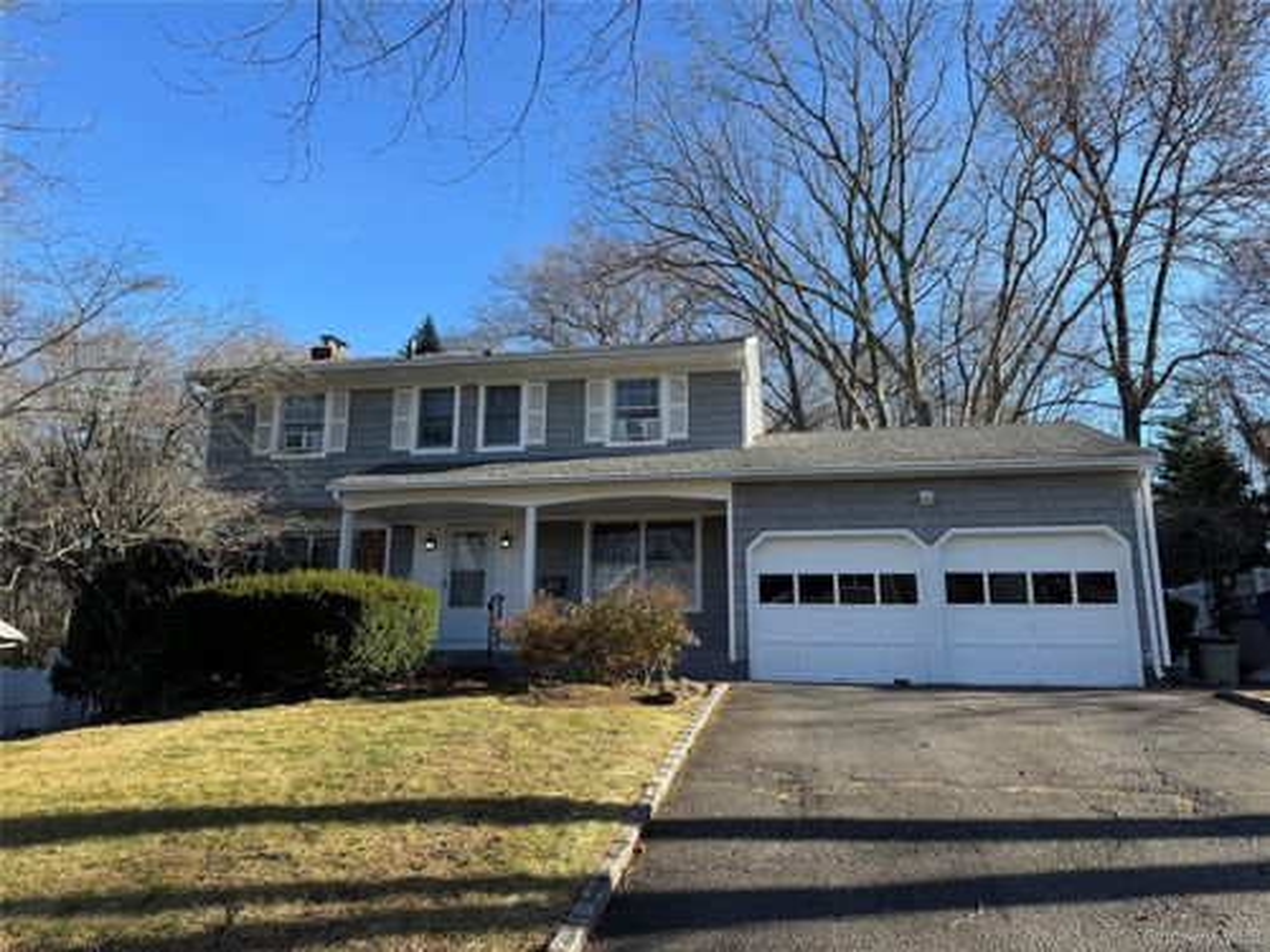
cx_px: 635
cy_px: 476
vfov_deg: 56.8
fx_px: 881
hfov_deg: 71.6
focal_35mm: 24
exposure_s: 1/1721
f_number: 1.78
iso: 80
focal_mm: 6.76
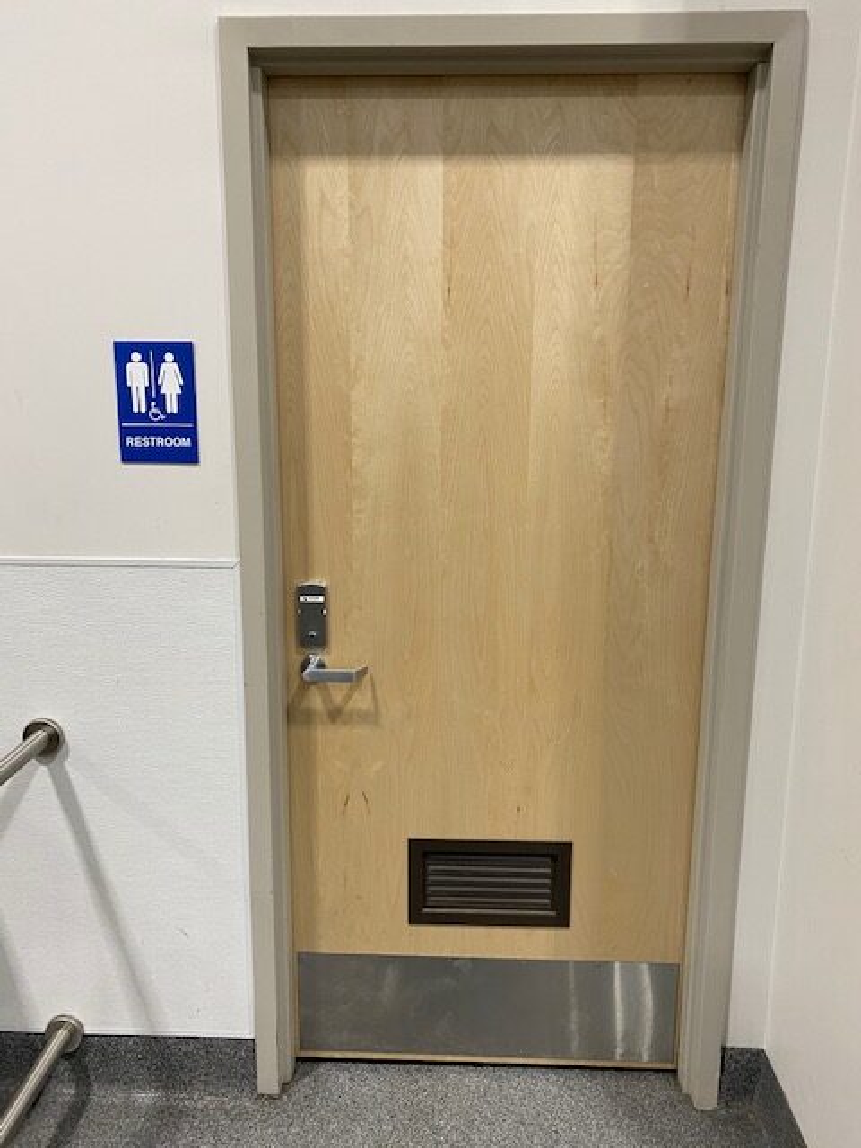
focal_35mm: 26
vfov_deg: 67.3
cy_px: 574
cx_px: 430
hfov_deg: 53.1
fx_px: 862
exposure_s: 1/60
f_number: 1.8
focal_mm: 4.25
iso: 100
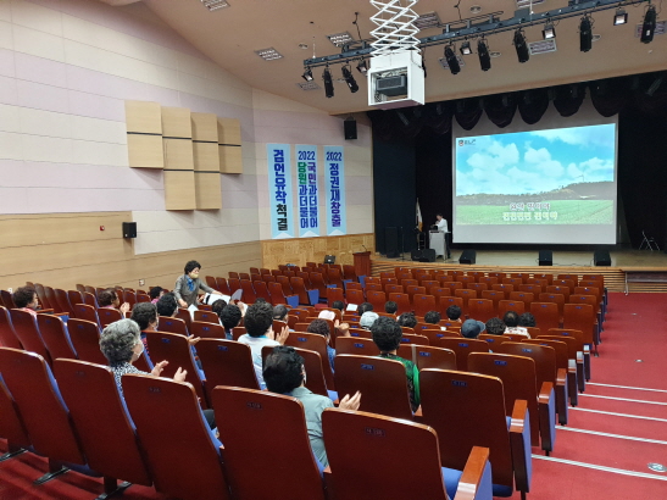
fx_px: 501
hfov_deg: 67.3
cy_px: 250
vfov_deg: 53.0
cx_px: 334
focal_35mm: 26
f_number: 1.5
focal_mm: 4.3
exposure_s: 1/60
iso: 320
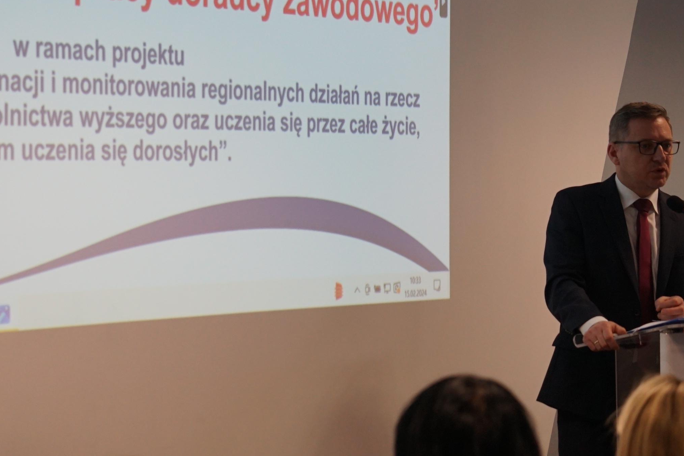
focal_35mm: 115
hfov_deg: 17.7
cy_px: 52
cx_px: 216
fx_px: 2185
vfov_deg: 11.8
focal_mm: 59
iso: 1000
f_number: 4
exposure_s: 1/160
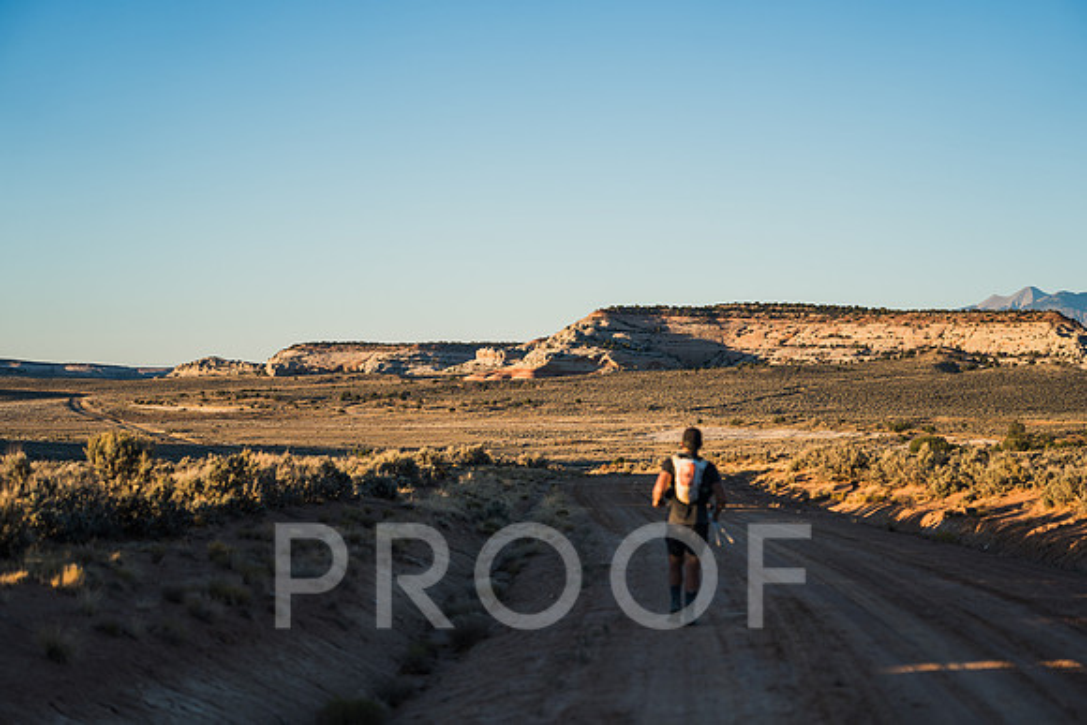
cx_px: 551
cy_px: 362
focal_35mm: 69
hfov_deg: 29.4
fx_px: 2074
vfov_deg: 19.8
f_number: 2
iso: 100
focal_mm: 67
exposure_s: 1/1000
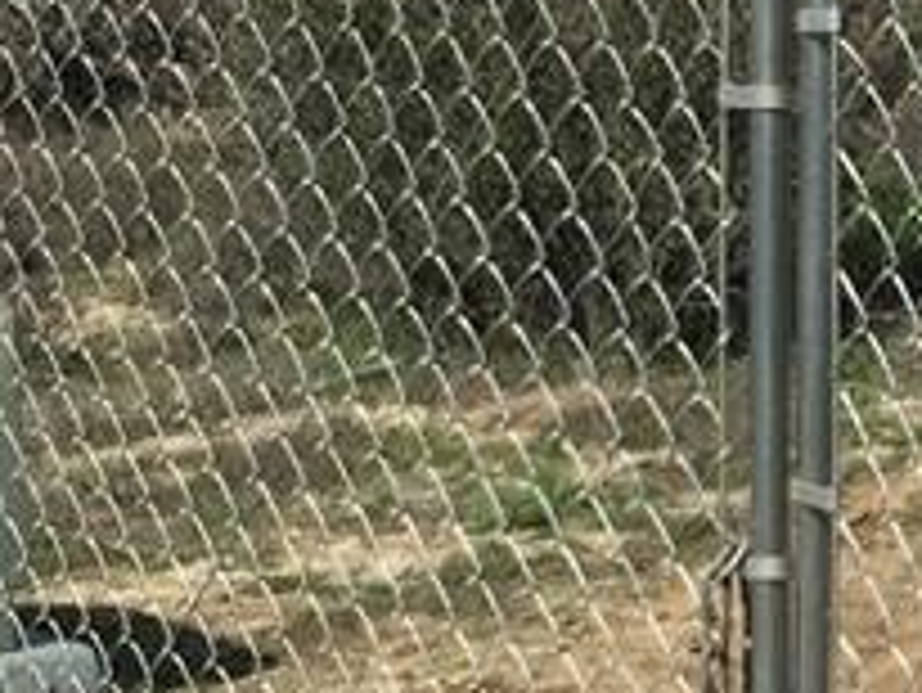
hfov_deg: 12.7
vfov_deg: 10.2
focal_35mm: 145
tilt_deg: -3.8
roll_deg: -1.6
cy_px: 436
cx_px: 1475
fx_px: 3864
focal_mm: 4.15
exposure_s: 1/3597
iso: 32
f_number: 2.2
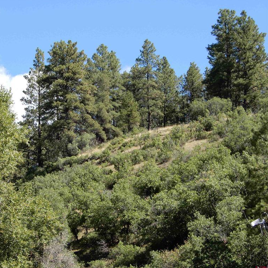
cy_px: 134
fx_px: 1095
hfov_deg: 13.9
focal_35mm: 125
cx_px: 89
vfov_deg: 14.0
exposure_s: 1/250
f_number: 5
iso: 80
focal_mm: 18.7
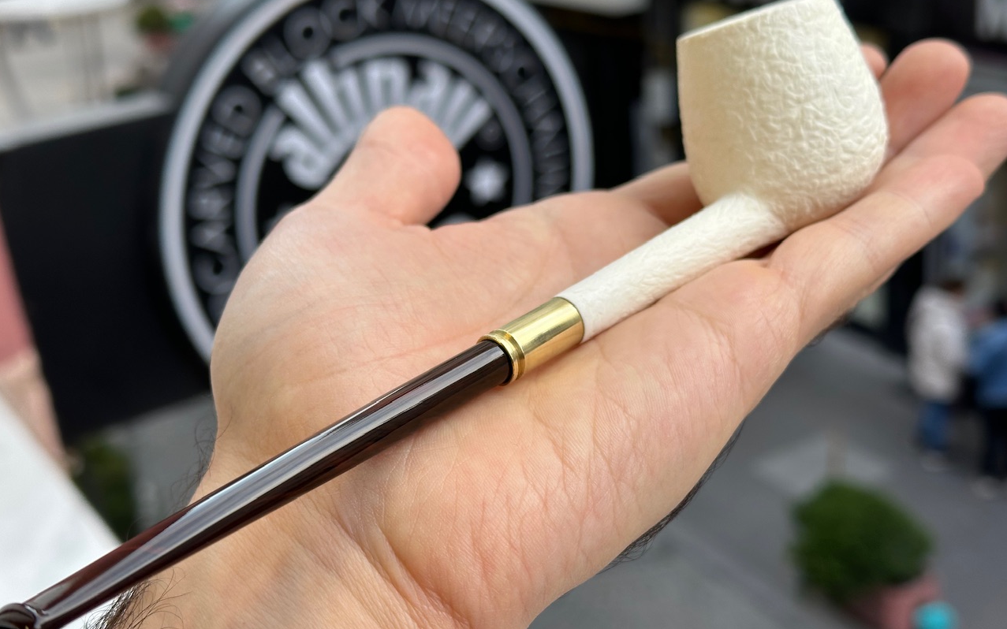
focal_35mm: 51
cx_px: 503
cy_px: 335
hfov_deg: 39.6
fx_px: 1400
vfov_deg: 25.3
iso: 50
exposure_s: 1/228
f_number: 1.78
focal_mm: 6.86
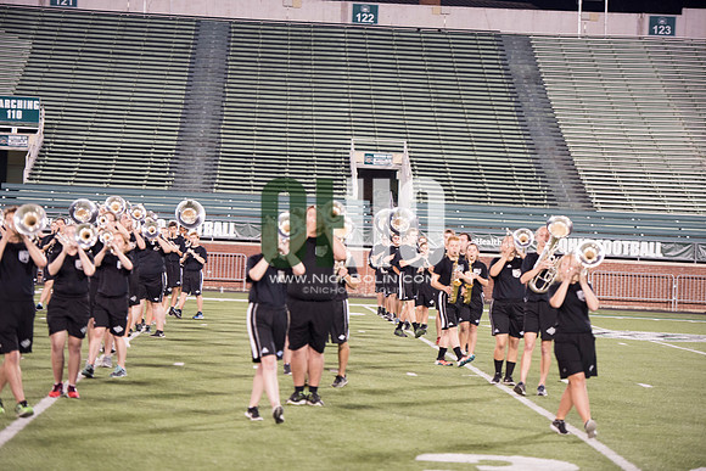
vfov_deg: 11.8
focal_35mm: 116
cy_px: 236
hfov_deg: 17.6
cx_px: 353
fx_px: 2275
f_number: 2.8
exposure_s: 1/320
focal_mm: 116
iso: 1000
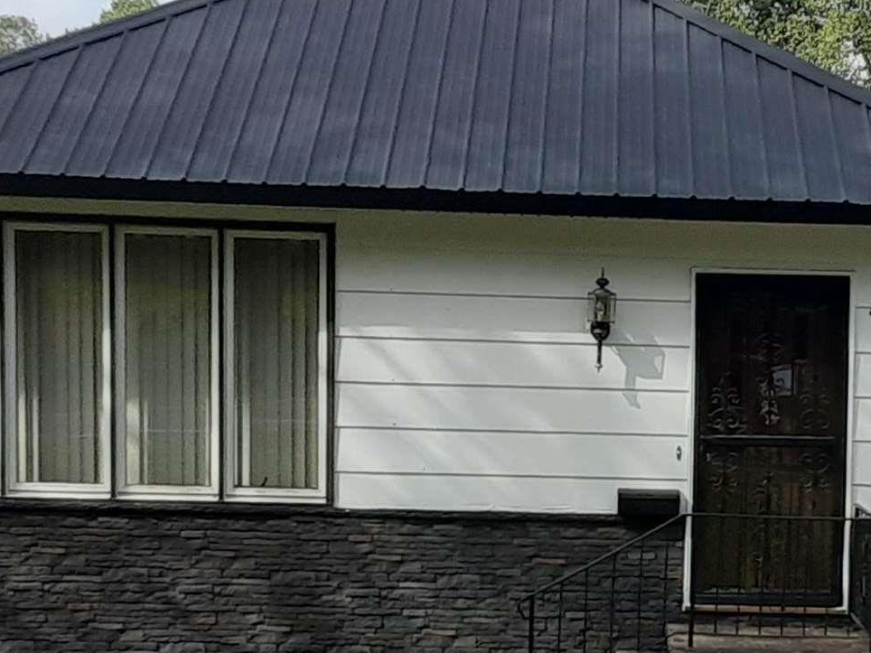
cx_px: 683
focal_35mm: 86
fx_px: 2164
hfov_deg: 22.5
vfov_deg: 17.1
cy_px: 472
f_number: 1.9
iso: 40
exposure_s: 1/1289
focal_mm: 2.91
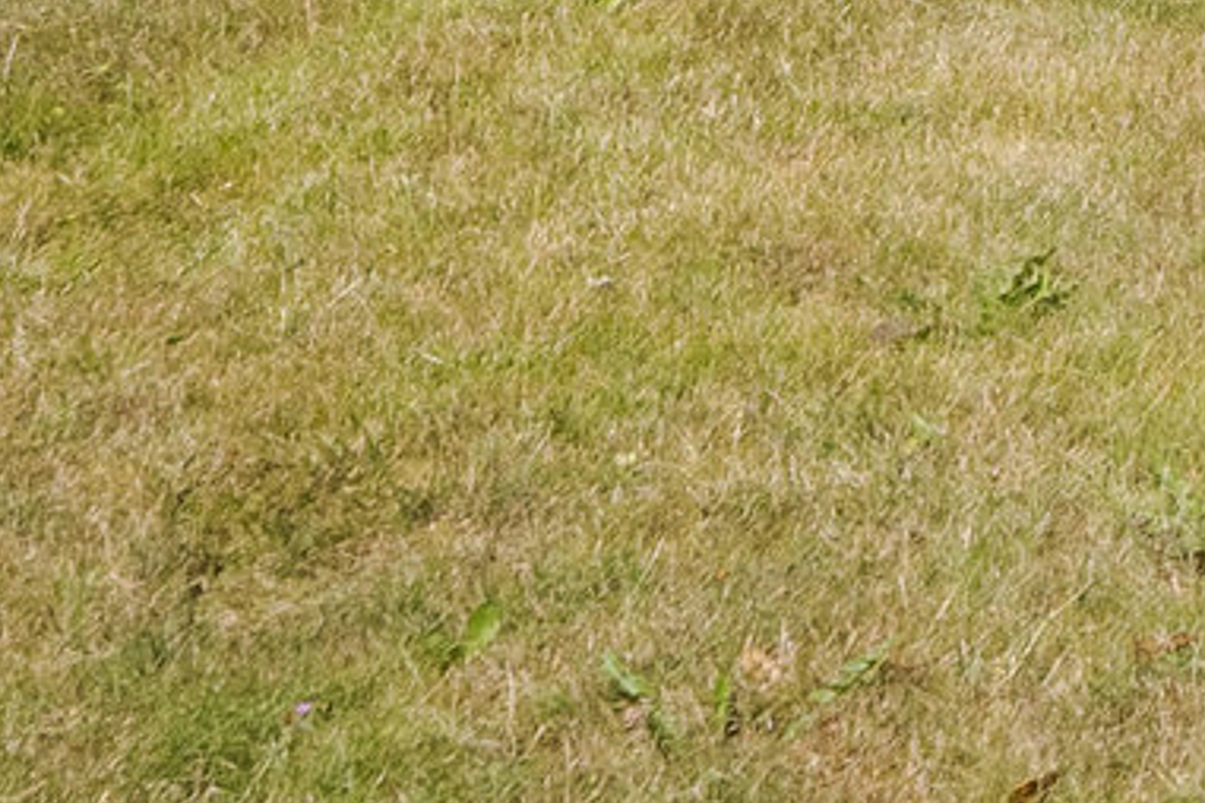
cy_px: -1865
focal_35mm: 187
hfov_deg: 8.9
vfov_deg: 6.5
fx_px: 6242
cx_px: 3656
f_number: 8
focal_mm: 23.7
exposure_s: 1/4000
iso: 100
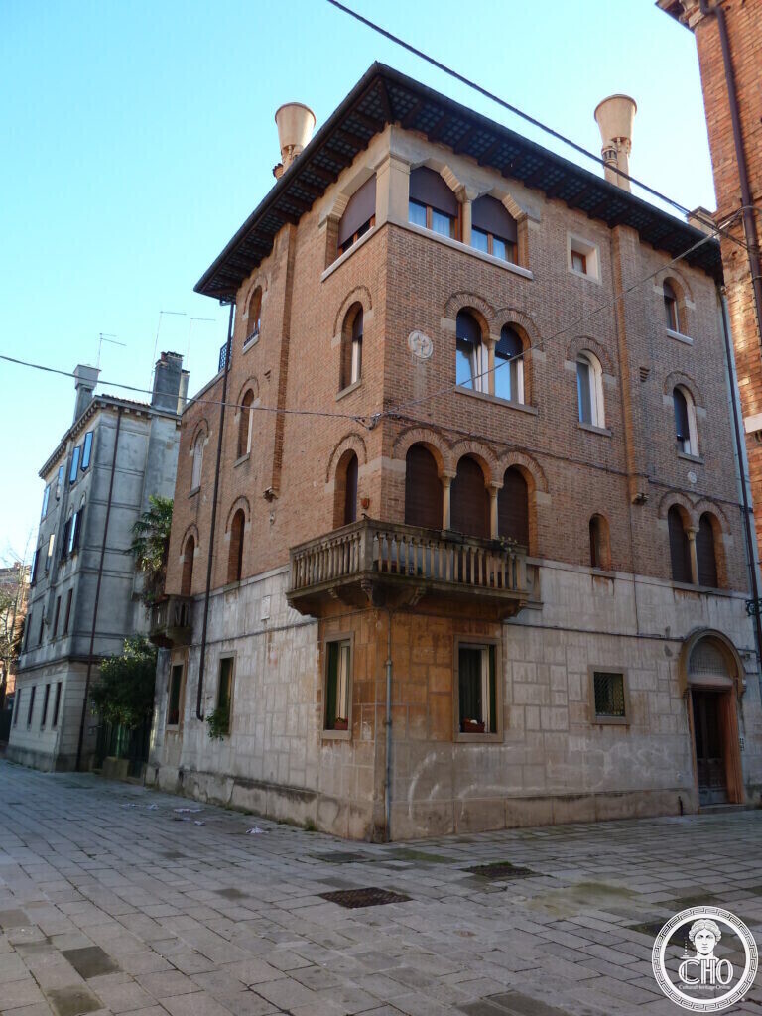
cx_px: 381
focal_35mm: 25
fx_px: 734
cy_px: 508
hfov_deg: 54.9
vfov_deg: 69.4
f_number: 3.5
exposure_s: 1/100
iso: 80
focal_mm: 4.1
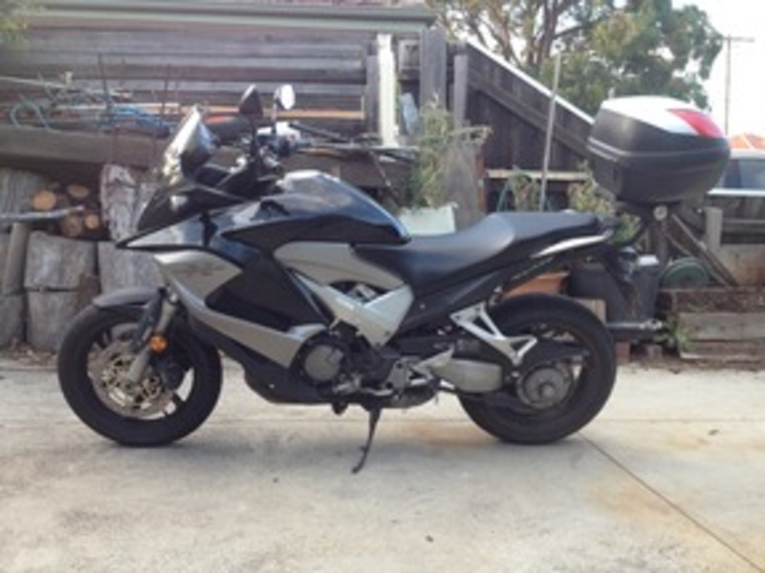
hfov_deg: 52.6
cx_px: 382
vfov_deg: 40.7
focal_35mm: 35
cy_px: 286
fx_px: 773
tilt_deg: -8.3
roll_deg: -1.0
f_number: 2.4
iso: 80
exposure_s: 1/120
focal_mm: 4.28
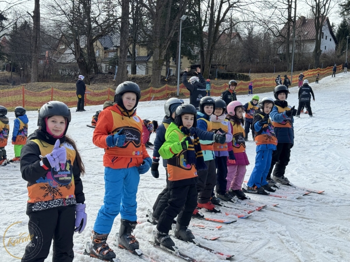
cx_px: 175
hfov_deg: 39.7
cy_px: 131
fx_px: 485
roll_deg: -3.5
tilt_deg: -2.0
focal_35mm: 48
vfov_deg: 30.3
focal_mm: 6.86
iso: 64
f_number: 1.78
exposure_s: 1/1366
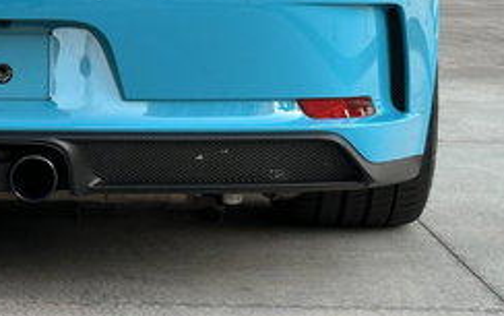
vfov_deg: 8.1
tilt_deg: -2.2
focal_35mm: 160
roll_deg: -1.3
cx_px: 8
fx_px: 2200
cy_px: -66
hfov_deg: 12.9
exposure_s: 1/120
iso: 100
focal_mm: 6.86
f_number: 1.78
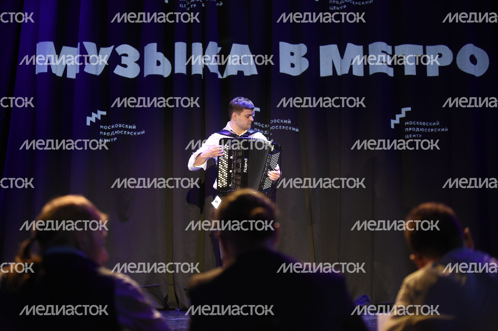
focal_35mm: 70
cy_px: 166
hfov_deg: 28.9
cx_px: 249
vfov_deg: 19.4
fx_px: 968
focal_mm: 70
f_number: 2.8
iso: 4000
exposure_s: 1/200
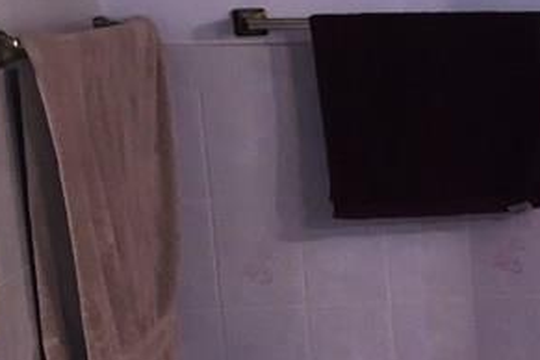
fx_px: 1590
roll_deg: -1.0
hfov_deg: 17.4
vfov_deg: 12.7
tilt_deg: -14.5
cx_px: 807
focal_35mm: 106
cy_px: 375
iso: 100
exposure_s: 1/30
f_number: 2.2
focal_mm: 4.15
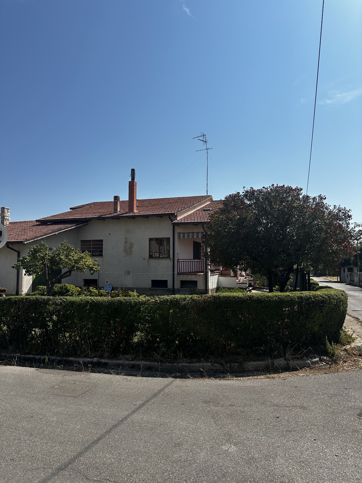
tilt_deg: +4.8
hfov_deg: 56.8
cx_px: 181
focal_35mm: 24
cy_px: 242
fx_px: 335
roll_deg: -0.3
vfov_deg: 71.6
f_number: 1.78
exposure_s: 1/7042
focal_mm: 6.86
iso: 80
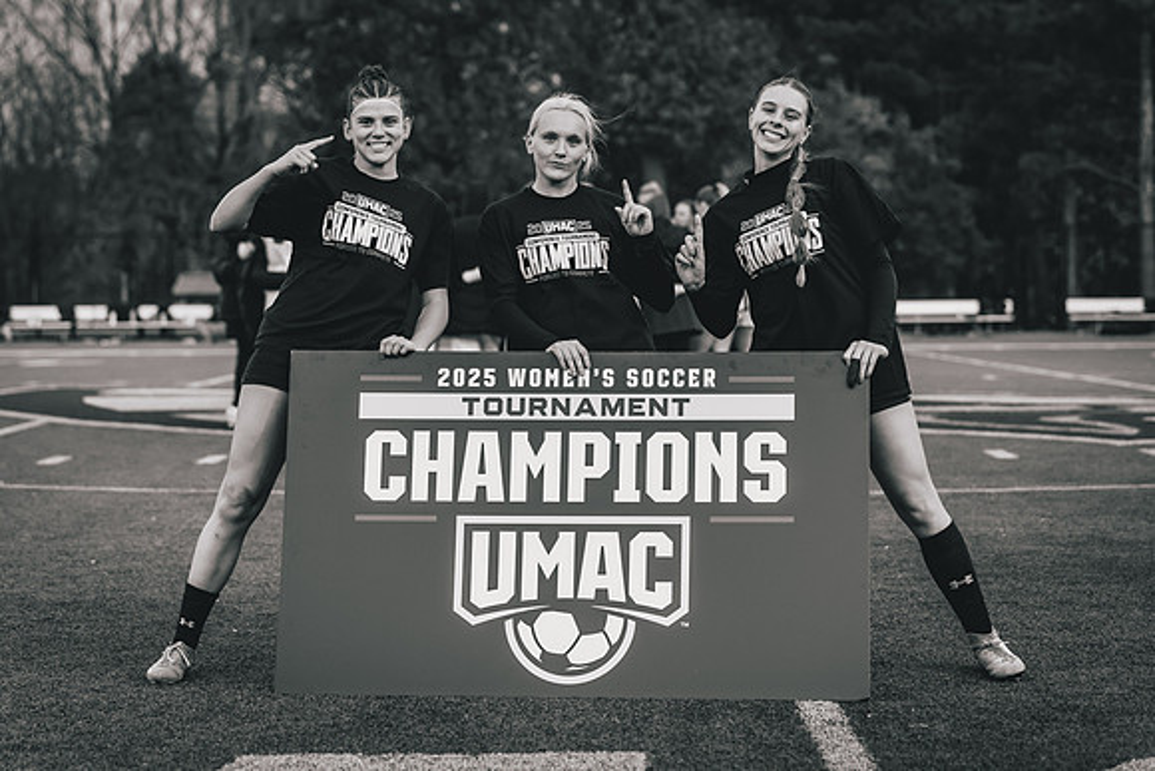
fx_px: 2612
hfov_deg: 24.9
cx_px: 579
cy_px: 351
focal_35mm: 81
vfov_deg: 16.8
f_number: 2.8
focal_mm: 73
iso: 800
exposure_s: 1/1600
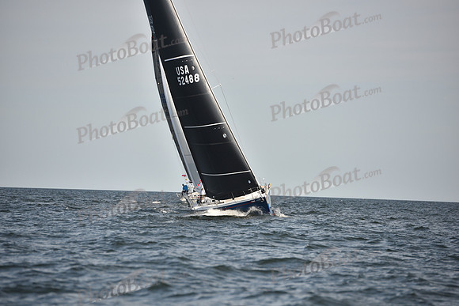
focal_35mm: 200
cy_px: 153
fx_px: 2550
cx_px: 230
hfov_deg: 10.3
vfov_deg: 6.9
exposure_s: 1/1000
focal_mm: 200
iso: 250
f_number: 4.5
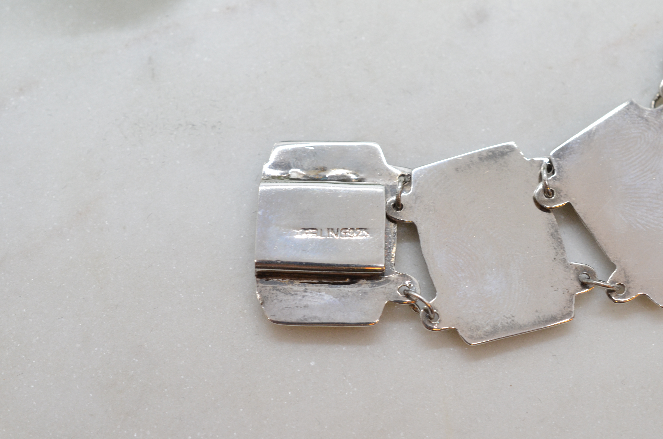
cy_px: 220
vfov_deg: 22.5
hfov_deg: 33.5
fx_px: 1103
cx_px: 332
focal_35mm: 60
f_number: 9
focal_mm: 40
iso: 1000
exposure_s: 1/125
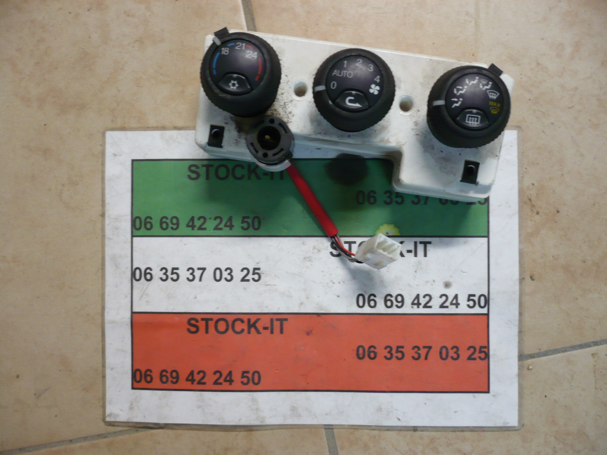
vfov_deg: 40.7
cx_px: 304
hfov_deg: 52.6
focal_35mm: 35
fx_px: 614
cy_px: 228
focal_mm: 5.8
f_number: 2.8
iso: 200
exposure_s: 1/10
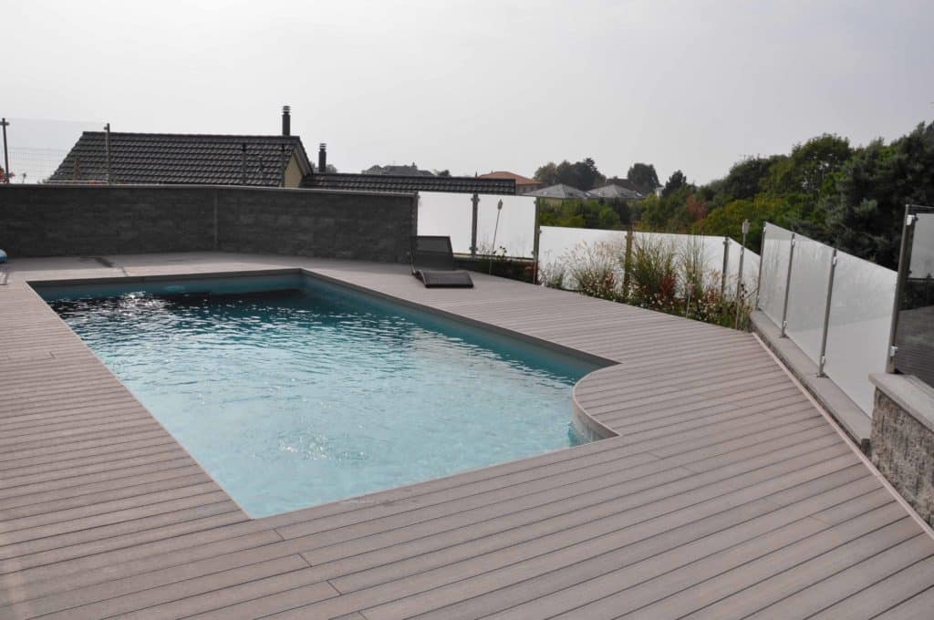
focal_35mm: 33
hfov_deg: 57.3
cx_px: 467
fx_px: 855
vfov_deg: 39.9
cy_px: 310
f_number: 11
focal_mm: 22
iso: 200
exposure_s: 1/500
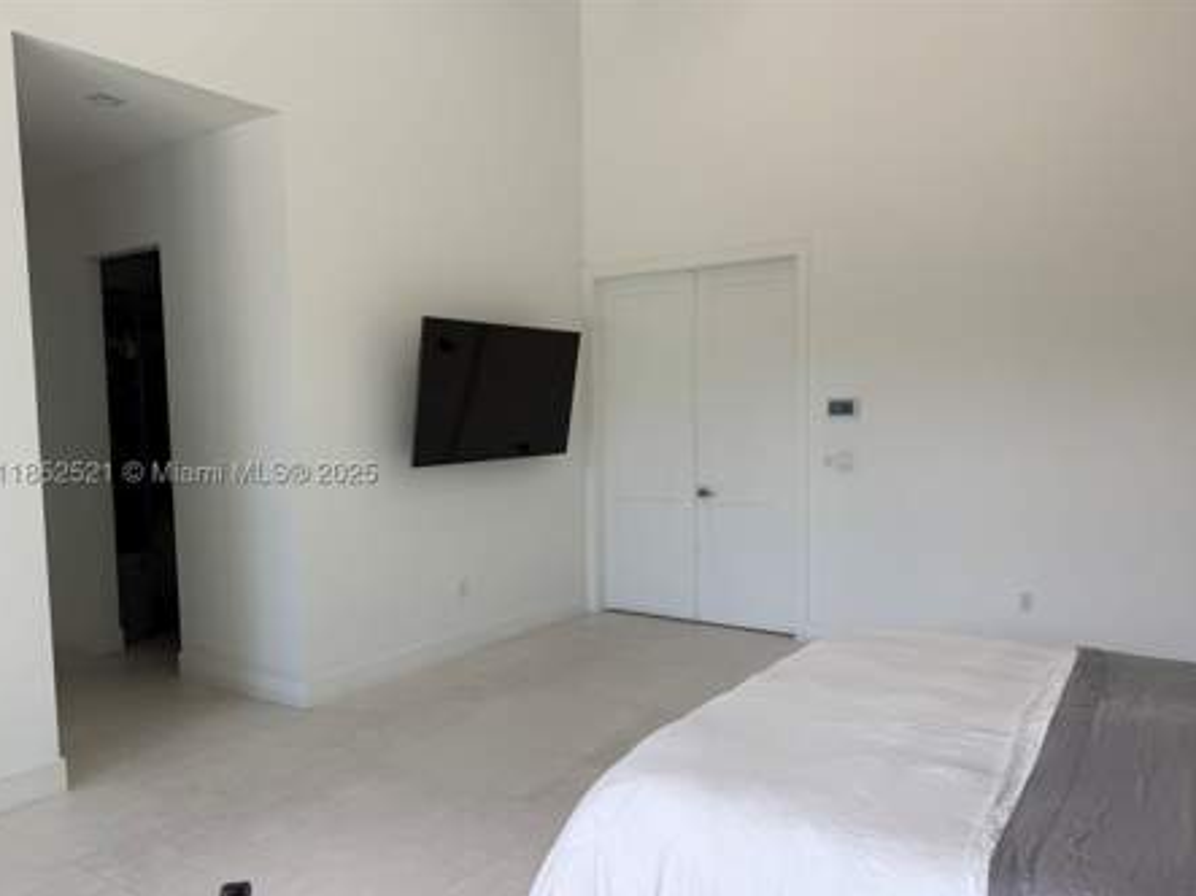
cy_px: 478
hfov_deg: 67.3
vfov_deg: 53.0
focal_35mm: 26
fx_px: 898
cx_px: 616
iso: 80
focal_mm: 6.76
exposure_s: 1/299
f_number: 1.78
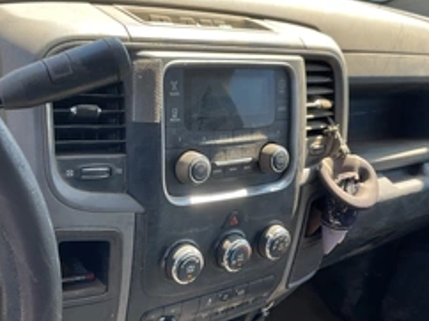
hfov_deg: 39.7
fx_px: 594
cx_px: 206
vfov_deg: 30.2
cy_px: 168
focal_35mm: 48
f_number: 1.8
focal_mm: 3
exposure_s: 1/122
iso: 20
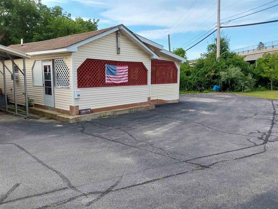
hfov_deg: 63.4
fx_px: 225
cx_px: 139
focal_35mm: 28
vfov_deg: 49.7
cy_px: 104
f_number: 1.9
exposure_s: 1/502
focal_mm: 2.91
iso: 50
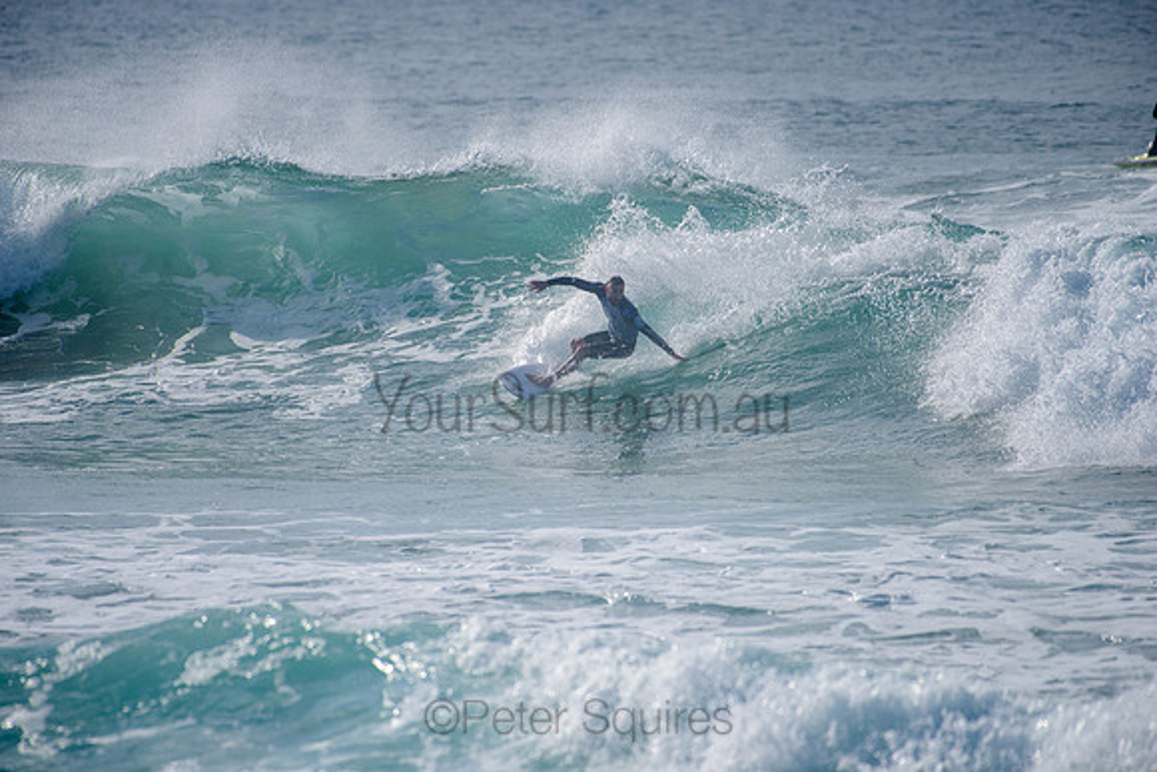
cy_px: 386
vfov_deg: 2.7
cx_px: 578
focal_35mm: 507
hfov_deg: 4.1
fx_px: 16303
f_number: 5.6
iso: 140
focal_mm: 500
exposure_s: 1/2000
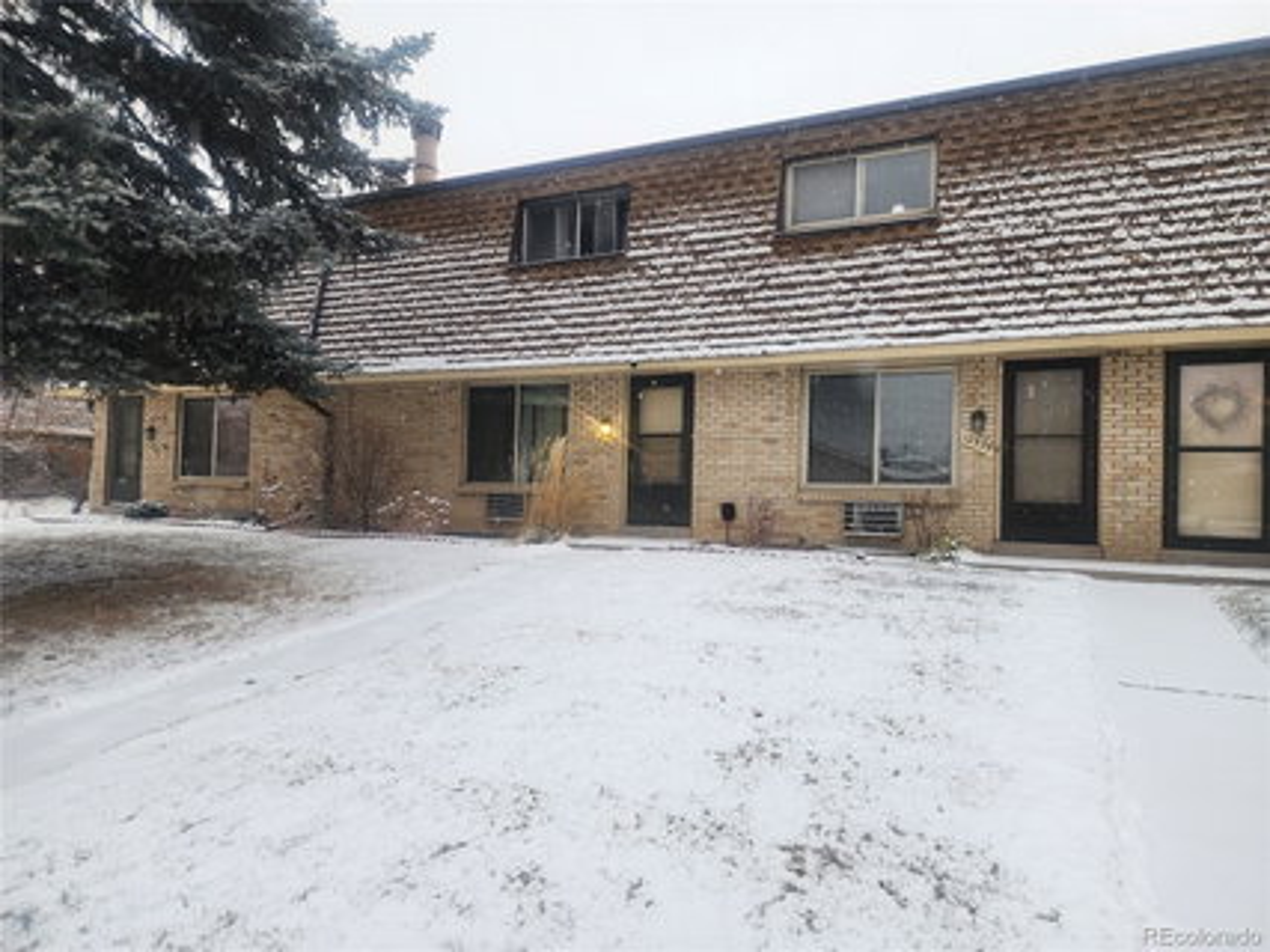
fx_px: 844
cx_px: 635
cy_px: 476
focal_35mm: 23
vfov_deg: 58.9
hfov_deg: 73.9
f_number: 1.8
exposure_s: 1/180
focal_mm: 6.4
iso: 32
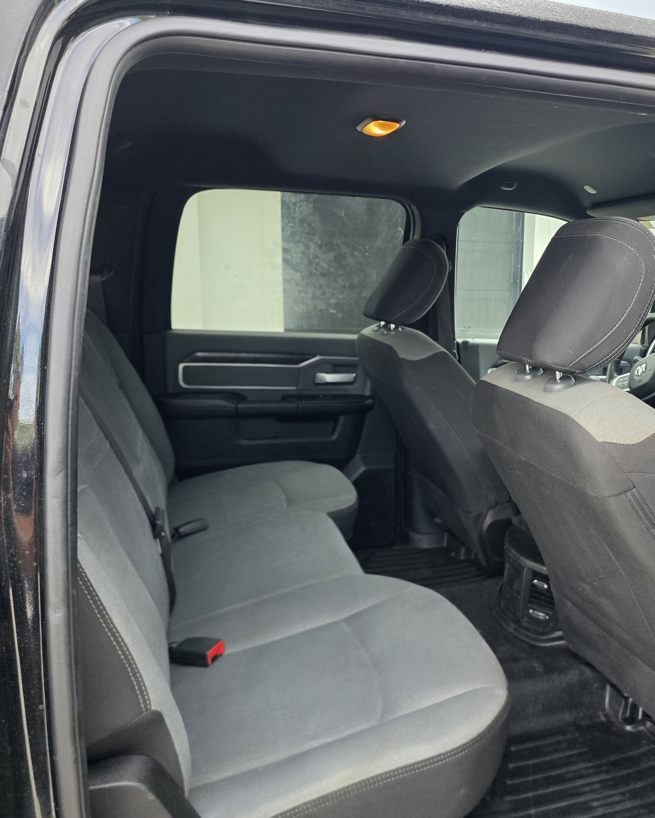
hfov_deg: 47.8
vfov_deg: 58.8
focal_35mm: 30
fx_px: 727
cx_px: 433
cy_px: 409
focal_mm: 6.3
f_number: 1.7
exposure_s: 1/120
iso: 200
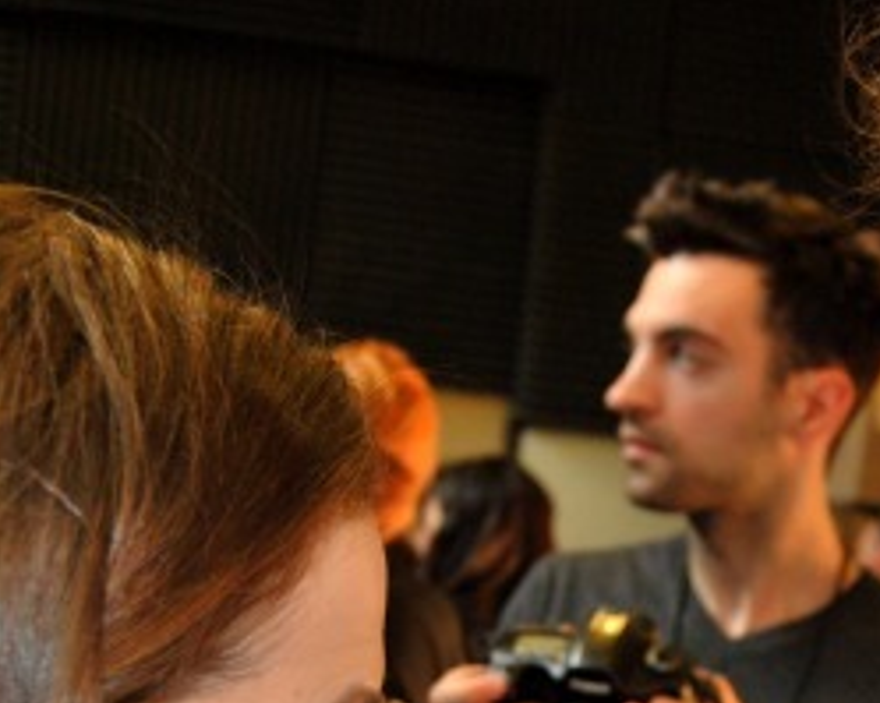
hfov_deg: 23.5
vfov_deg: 18.5
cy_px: 691
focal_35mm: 81
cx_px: 580
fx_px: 2109
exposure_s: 1/60
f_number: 3.8
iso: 200
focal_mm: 22
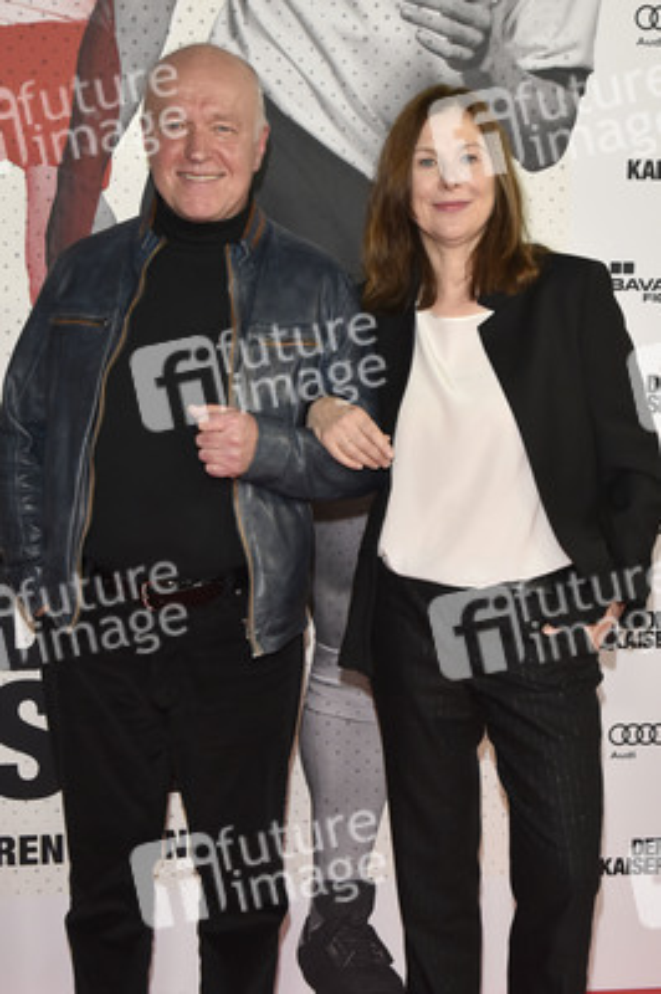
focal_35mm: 48
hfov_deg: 28.0
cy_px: 497
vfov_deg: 41.1
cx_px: 330
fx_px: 1324
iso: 2000
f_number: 9
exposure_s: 1/250
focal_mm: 48
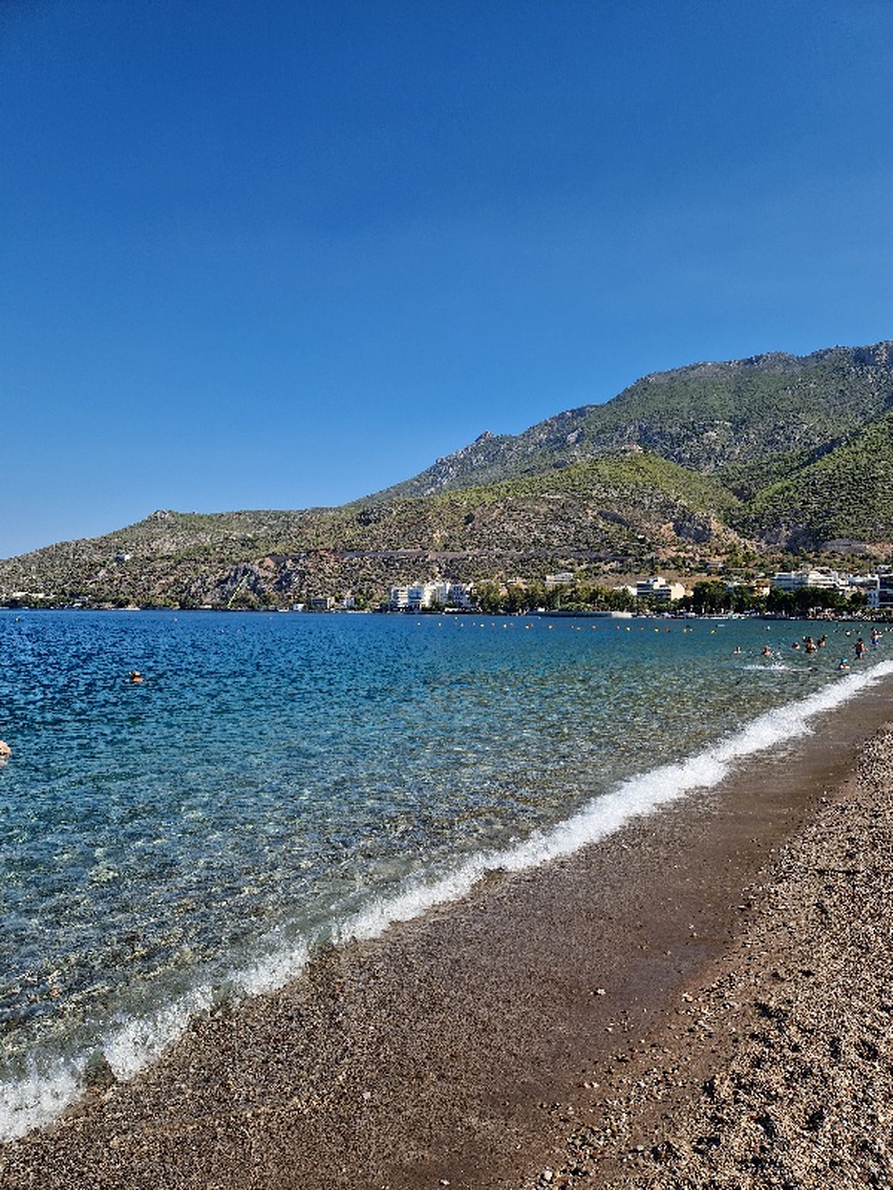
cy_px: 595
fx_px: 791
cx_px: 446
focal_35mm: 23
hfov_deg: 58.9
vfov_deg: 73.9
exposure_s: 1/2000
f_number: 1.8
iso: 50
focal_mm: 5.4
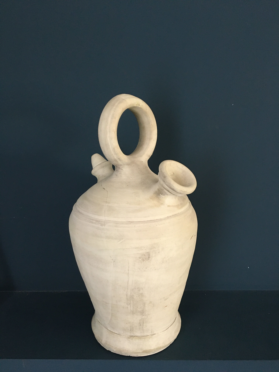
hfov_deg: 48.2
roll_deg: +1.2
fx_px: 312
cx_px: 140
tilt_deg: -13.5
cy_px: 186
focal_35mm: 29
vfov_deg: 61.7
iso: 200
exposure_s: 1/33
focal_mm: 4.15
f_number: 2.2
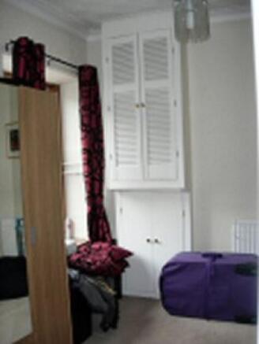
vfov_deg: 49.0
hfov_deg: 37.7
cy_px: 172
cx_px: 130
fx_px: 379
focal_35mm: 38
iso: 79
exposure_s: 1/32
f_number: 2.8
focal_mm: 7.8
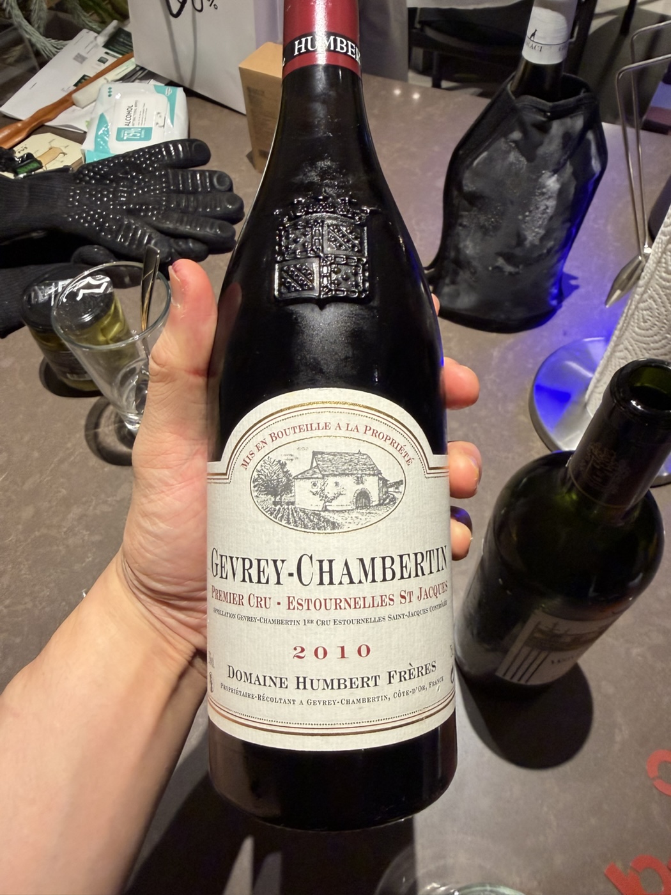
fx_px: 620
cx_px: 336
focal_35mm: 24
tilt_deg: -53.3
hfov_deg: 56.8
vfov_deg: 71.6
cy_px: 448
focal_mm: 2.22
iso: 250
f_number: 2.2
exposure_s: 1/50
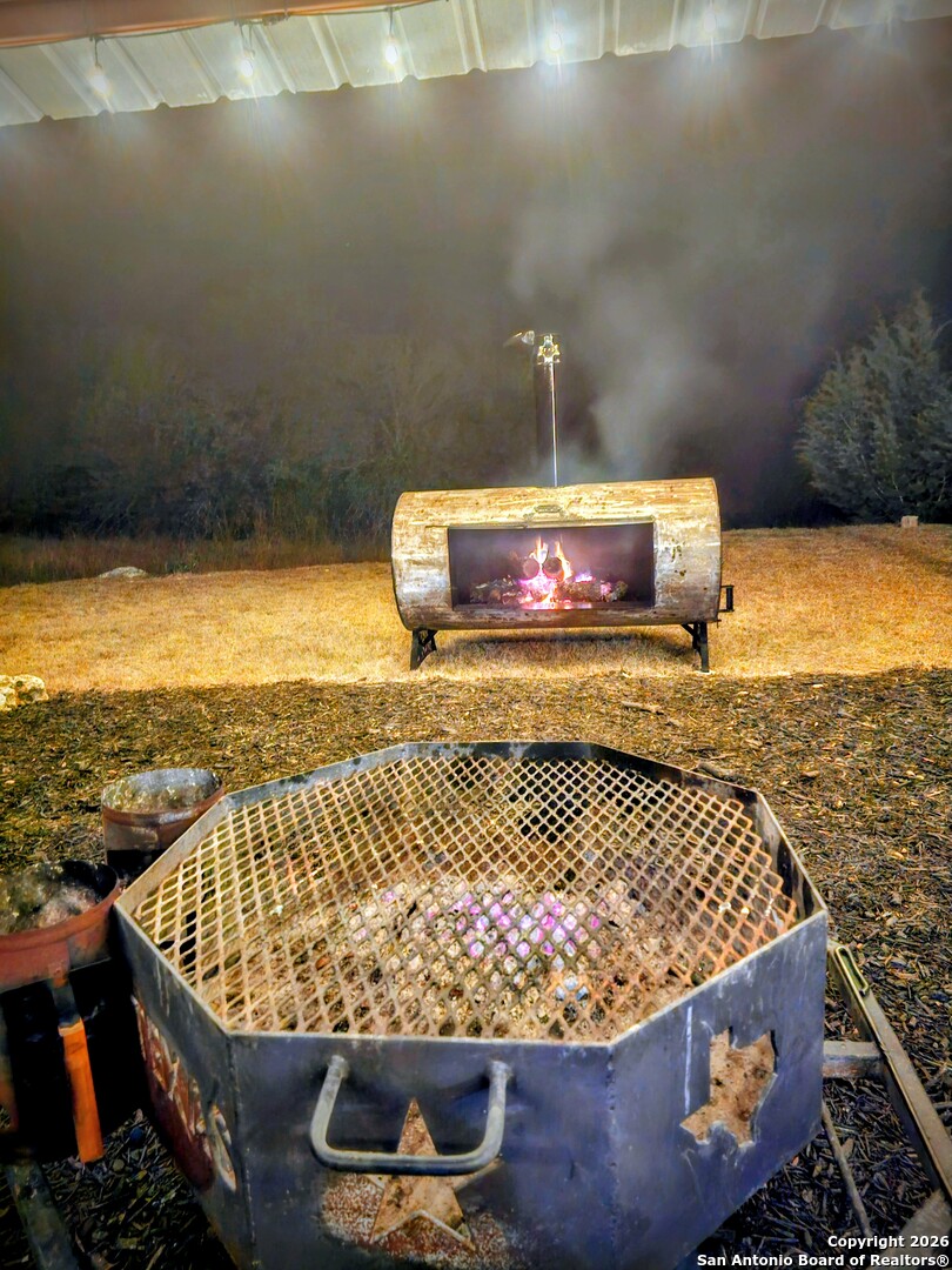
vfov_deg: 73.9
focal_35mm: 23
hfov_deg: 58.9
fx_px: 843
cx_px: 476
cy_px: 635
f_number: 1.7
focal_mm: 6.3
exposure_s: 1/15
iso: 1600
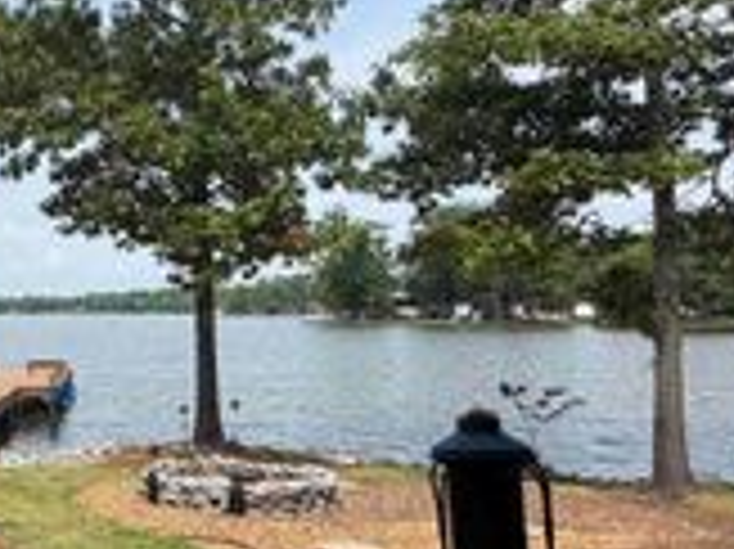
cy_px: 299
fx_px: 911
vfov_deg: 33.5
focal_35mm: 43
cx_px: -95
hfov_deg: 36.4
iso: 20
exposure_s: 1/955
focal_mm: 2.22
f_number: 2.2
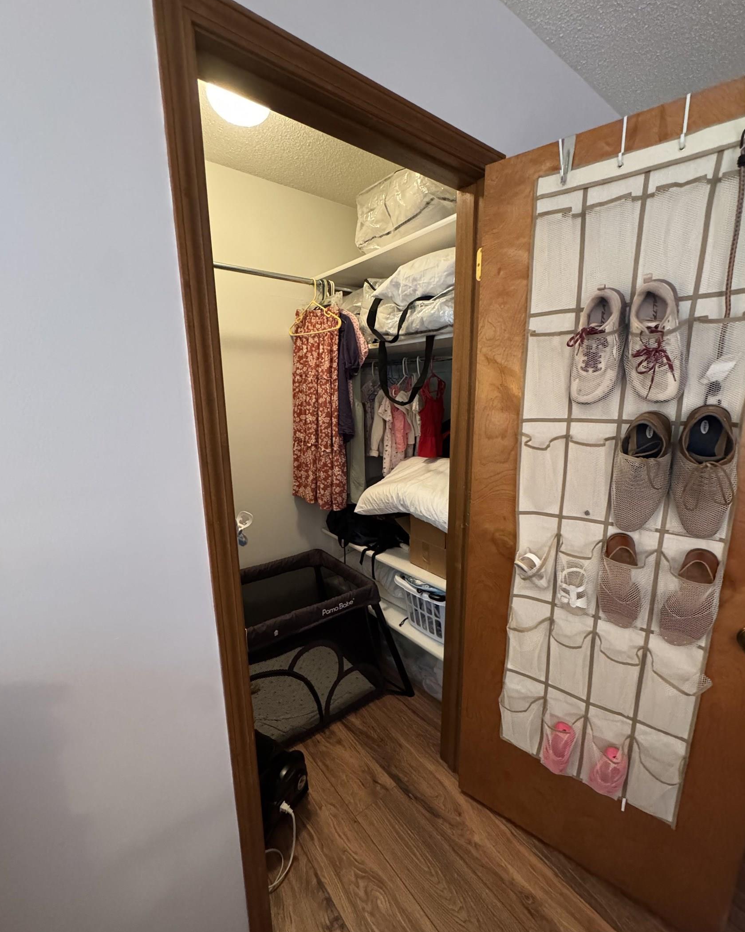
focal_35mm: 15
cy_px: 484
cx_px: 380
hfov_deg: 84.0
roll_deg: +0.8
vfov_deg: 96.8
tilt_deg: -12.2
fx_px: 413
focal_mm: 2.22
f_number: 2.2
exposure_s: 1/60
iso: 1250
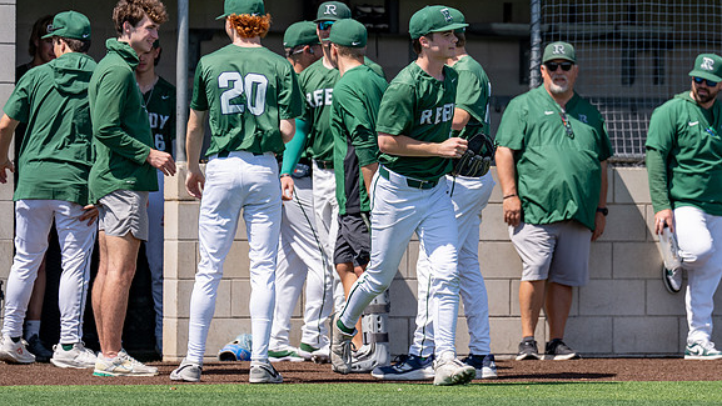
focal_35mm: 281
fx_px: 5381
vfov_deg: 4.3
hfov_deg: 7.7
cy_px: 146
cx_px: 432
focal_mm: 200
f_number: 2.8
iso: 100
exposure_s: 1/2000
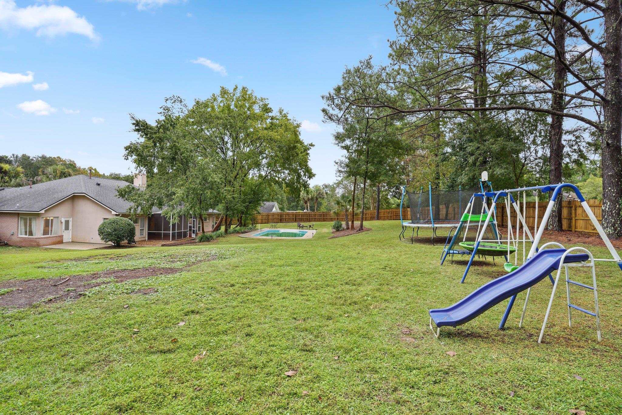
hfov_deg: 93.3
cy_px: 208
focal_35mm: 17
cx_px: 311
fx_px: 294
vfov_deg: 70.4
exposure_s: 1/3
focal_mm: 17
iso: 100
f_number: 9
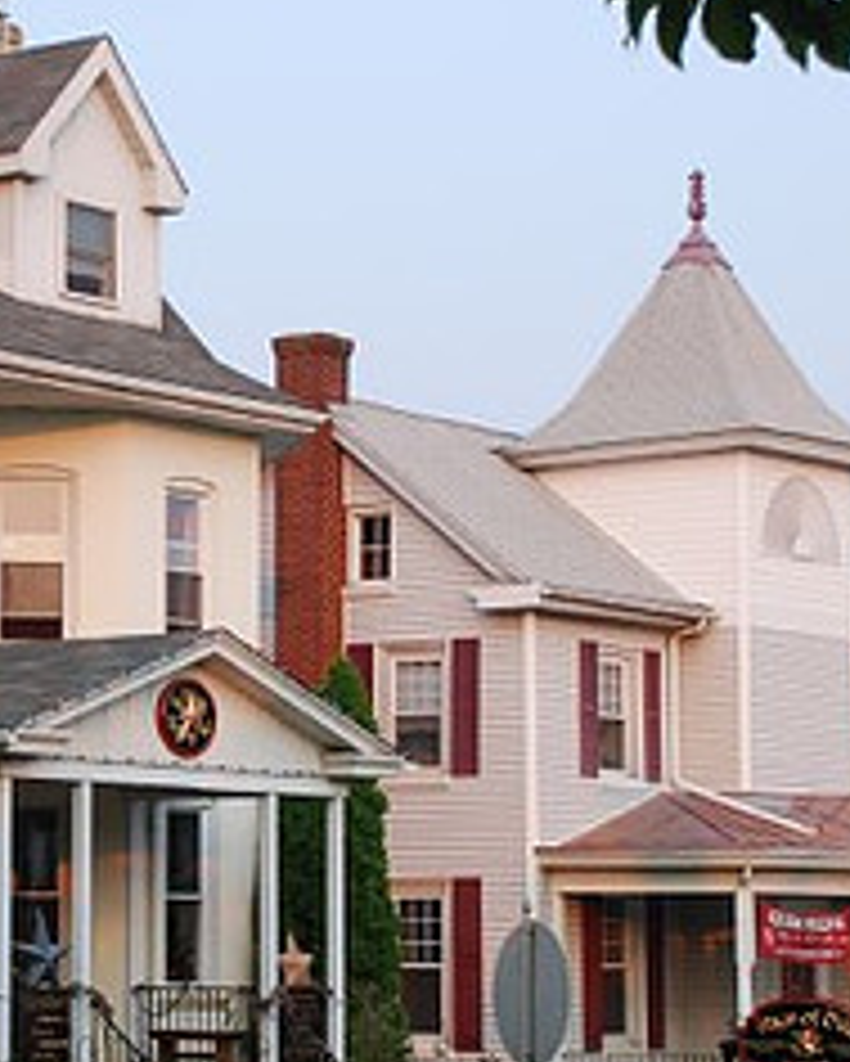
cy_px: 736
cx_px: 112
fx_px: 3488
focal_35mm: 111
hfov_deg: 13.8
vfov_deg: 17.2
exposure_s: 1/60
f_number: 7.1
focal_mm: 32
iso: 200
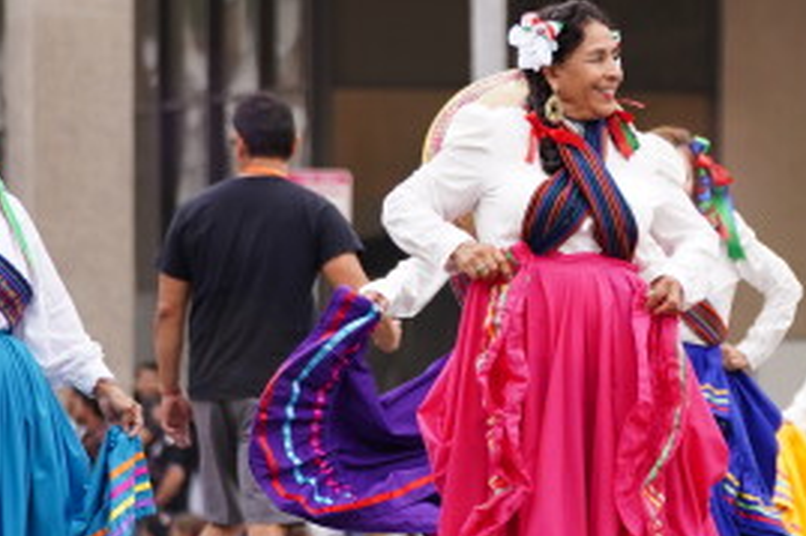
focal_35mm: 618
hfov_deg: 3.3
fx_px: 13827
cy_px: 208
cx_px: 1070
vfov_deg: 2.2
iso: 640
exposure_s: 1/800
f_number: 5.6
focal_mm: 210
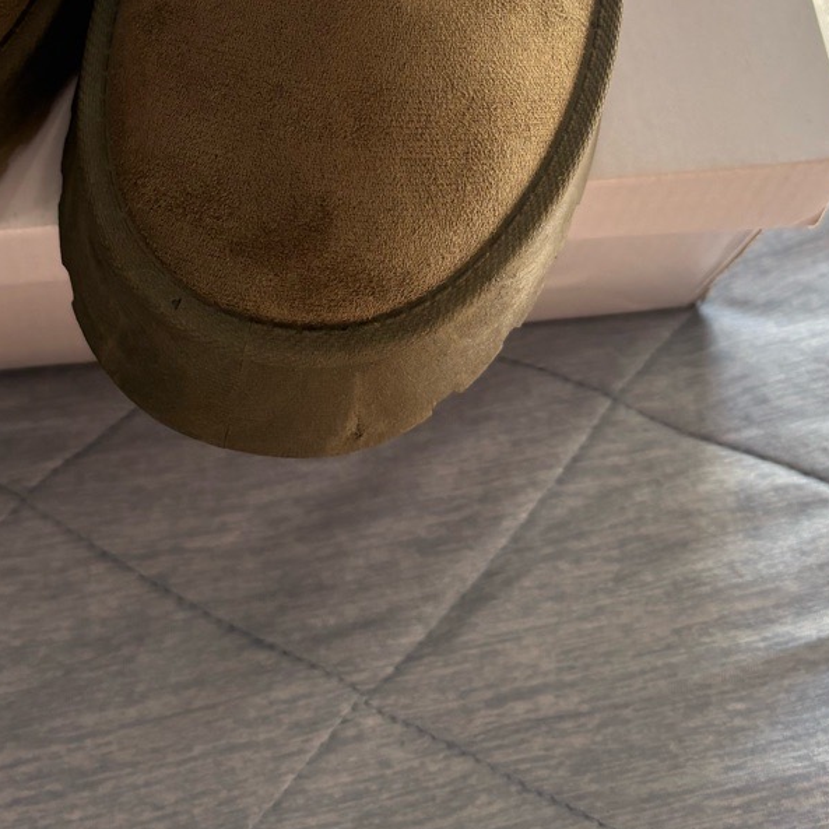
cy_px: -101
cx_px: 277
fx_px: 1680
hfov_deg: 27.6
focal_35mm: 62
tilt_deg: -51.3
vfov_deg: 25.5
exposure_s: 1/462
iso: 64
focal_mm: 5.96
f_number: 1.6
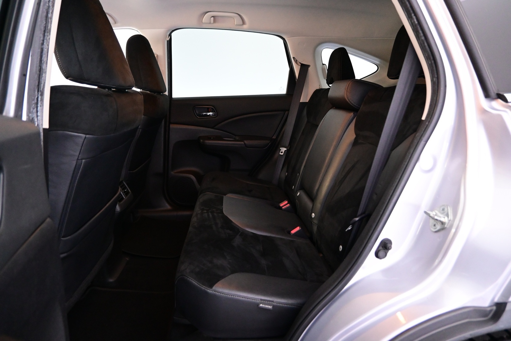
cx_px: 256
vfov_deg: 53.1
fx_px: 341
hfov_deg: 73.7
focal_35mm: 24
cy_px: 170
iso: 3200
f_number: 3.5
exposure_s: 1/25
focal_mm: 16
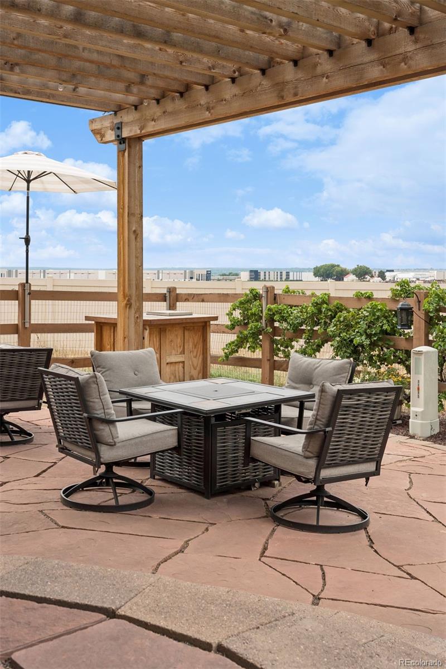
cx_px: 223
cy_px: 334
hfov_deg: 33.4
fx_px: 743
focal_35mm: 40
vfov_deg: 48.5
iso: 400
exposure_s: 1/640
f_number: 9
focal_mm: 40
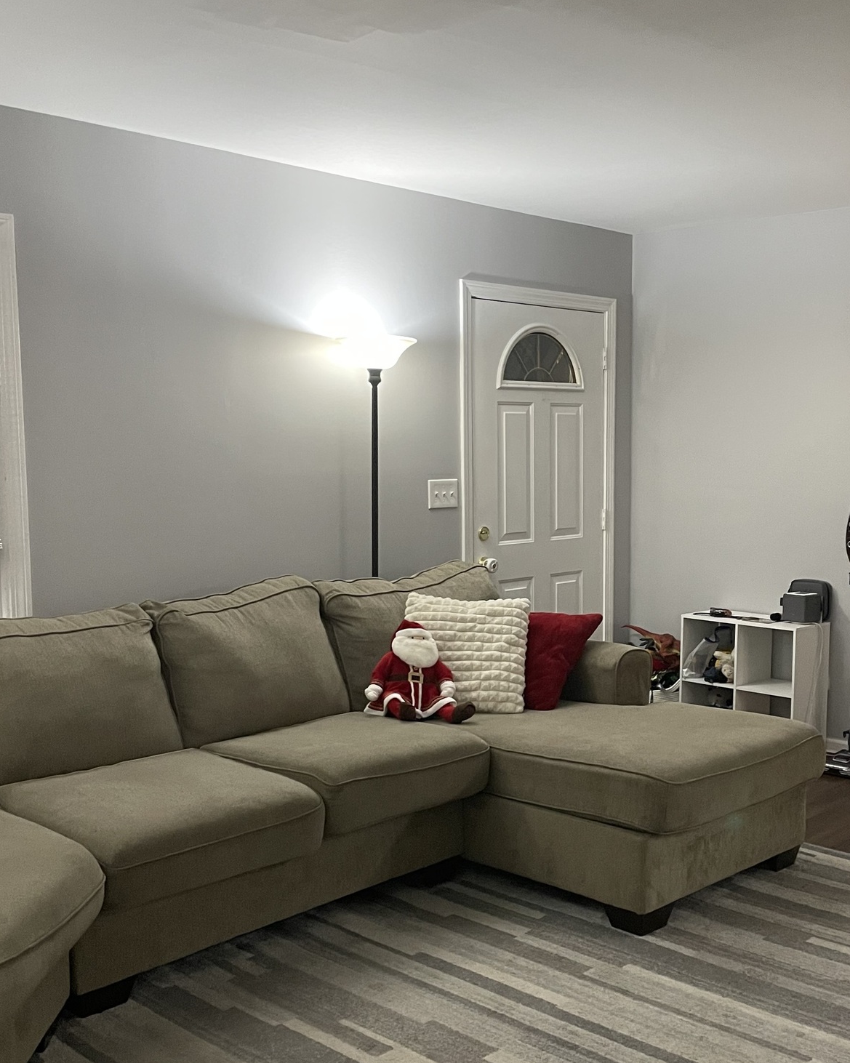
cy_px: 584
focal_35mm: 40
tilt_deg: -7.0
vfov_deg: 45.7
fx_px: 1258
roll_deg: -0.2
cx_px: 545
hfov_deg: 37.0
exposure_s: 1/60
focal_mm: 4.2
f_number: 1.6
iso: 400
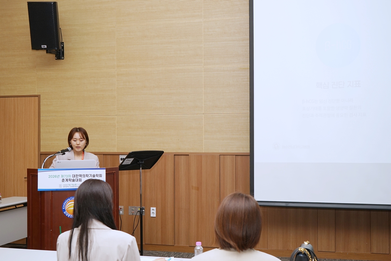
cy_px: 130
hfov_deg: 46.4
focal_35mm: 42
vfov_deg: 31.9
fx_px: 456
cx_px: 196
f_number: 6.3
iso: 400
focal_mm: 42
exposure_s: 1/125
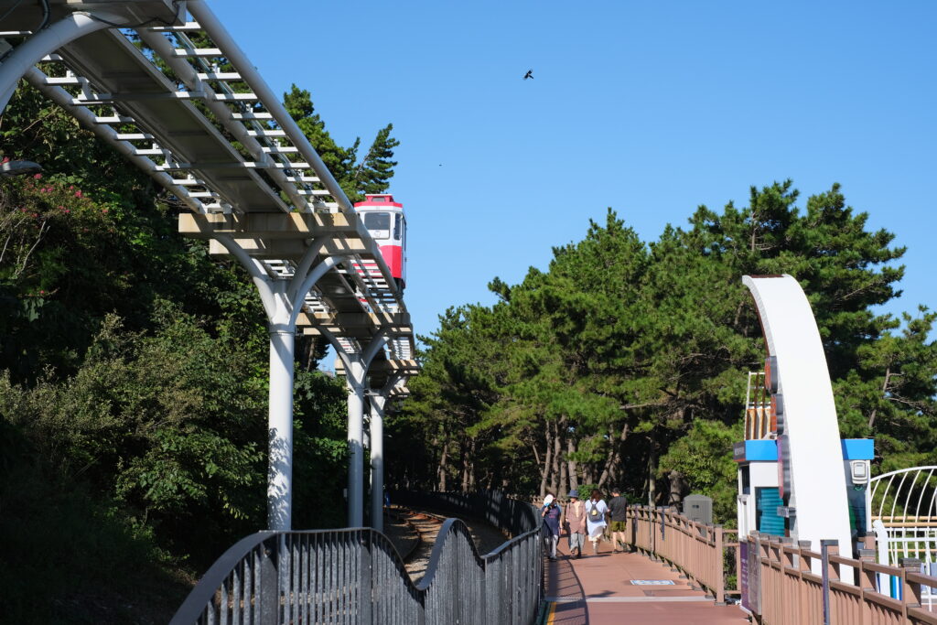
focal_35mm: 53
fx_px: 1380
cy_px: 312
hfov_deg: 37.5
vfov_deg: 25.5
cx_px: 468
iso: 320
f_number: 5.6
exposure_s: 1/1100
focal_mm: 35
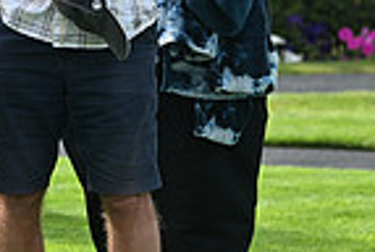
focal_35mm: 647
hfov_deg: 3.2
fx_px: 6754
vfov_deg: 2.1
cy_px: -80
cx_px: -344
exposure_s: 1/1000
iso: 400
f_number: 5.6
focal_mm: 160
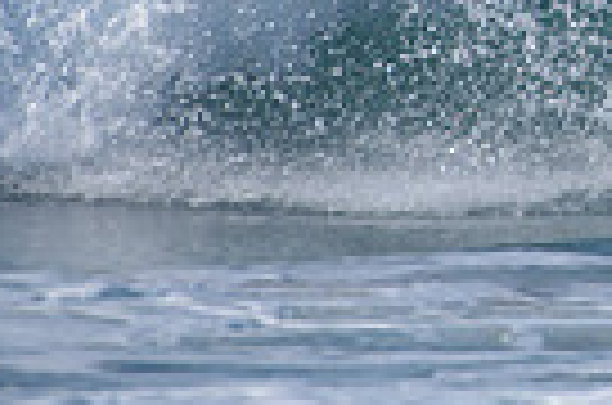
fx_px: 36278
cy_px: -286
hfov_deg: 1.0
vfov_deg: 0.6
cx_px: 1138
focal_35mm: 2139
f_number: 5.6
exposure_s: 1/2000
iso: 200
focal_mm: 500
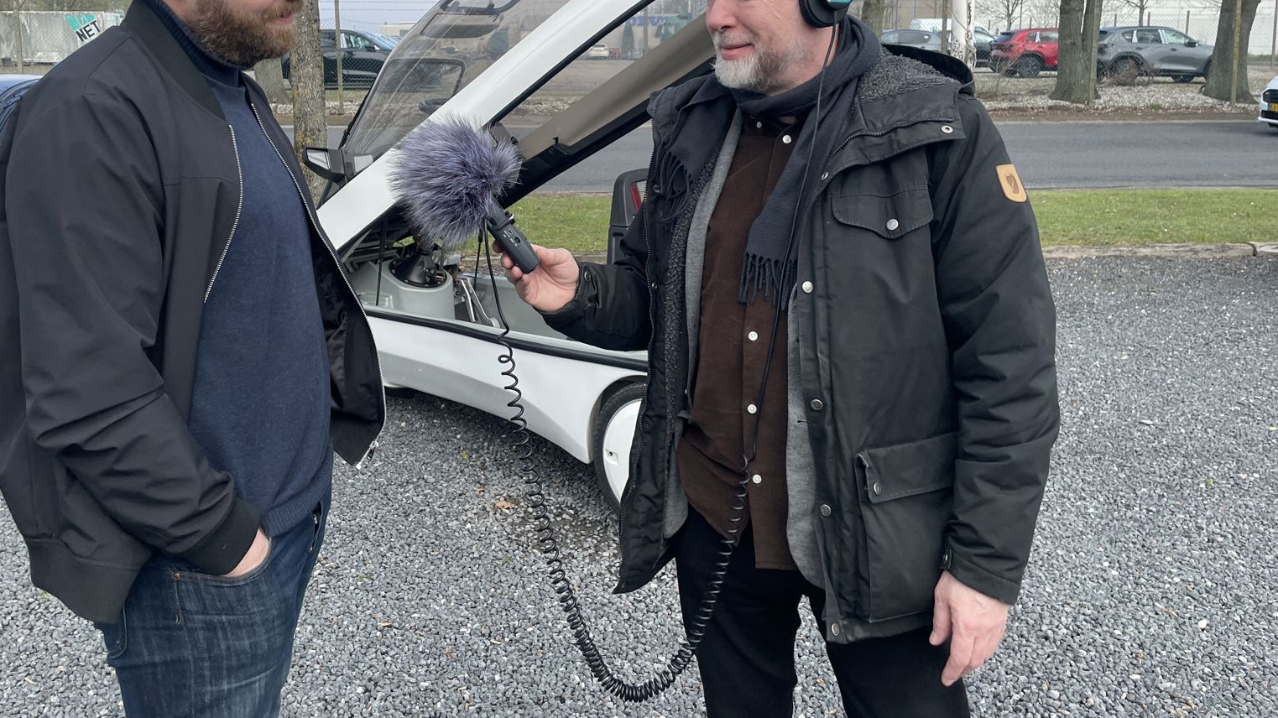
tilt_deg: -8.3
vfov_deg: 36.2
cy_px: 224
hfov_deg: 60.9
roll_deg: +0.5
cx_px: 571
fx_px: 1084
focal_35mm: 32
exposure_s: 1/1667
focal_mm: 4.2
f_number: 1.6
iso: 32
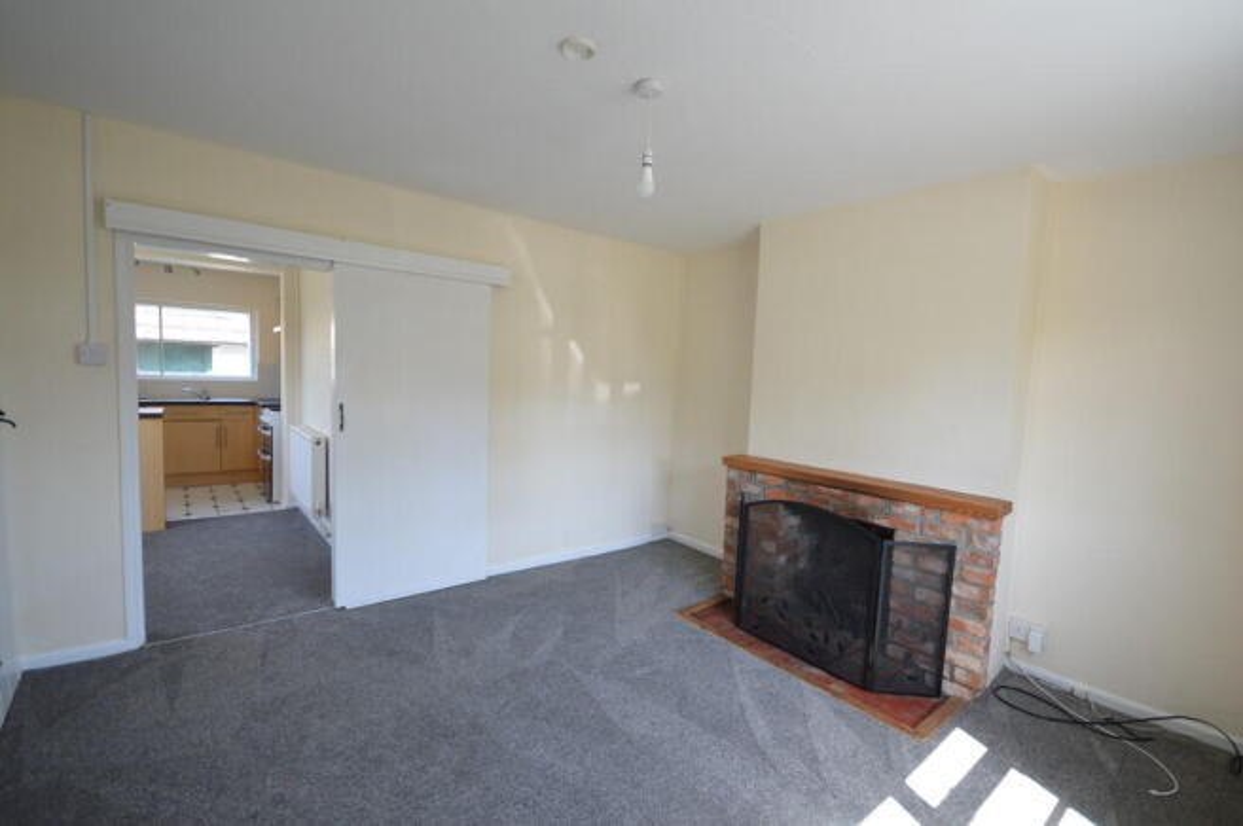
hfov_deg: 100.4
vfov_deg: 77.2
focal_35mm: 15
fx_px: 517
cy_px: 413
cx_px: 622
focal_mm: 10
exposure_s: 1/80
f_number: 4.5
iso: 400
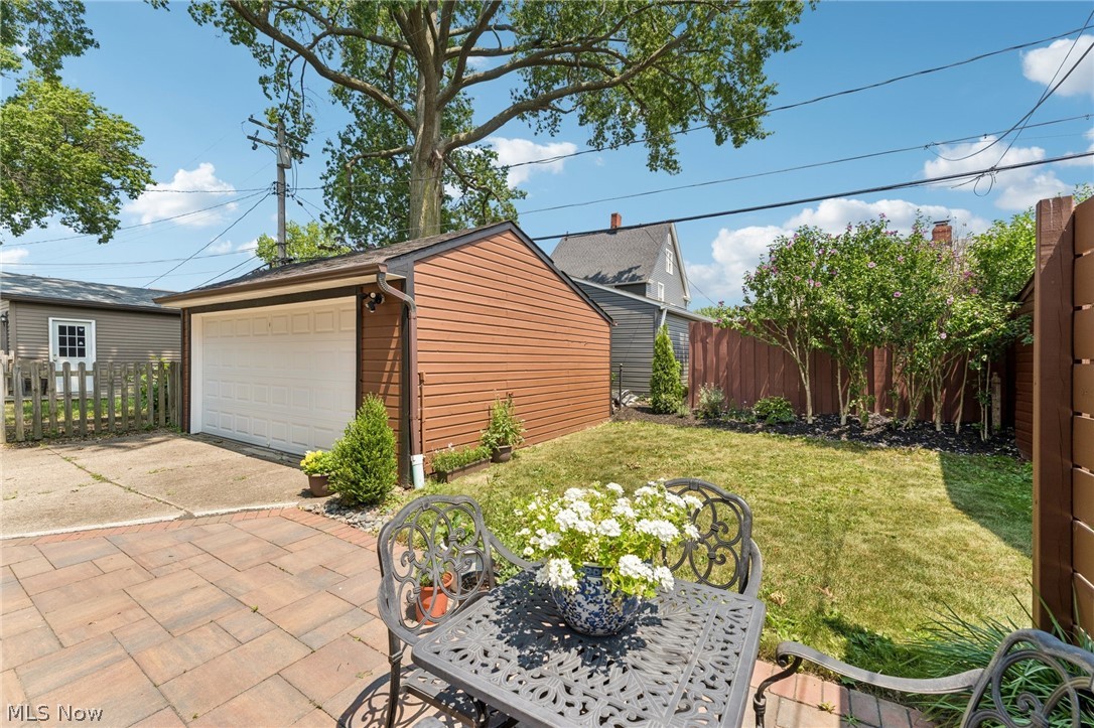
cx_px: 547
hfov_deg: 104.3
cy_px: 364
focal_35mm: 14
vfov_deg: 81.2
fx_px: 425
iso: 200
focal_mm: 14
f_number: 8
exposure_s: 1/250
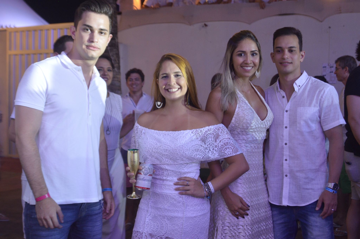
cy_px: 120
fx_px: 419
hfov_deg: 46.5
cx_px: 180
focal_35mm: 42
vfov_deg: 31.7
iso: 1250
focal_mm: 28
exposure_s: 1/25
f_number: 2.8
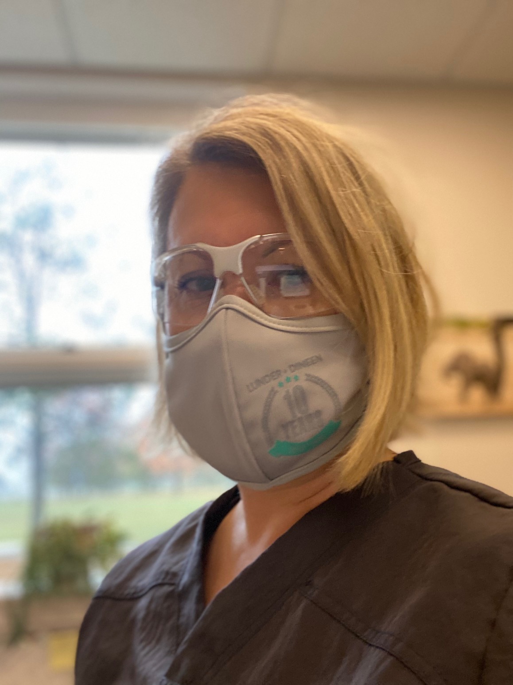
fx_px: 593
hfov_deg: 46.8
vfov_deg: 60.0
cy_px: 342
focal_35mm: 30
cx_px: 256
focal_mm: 2.71
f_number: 2.2
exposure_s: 1/40
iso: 320
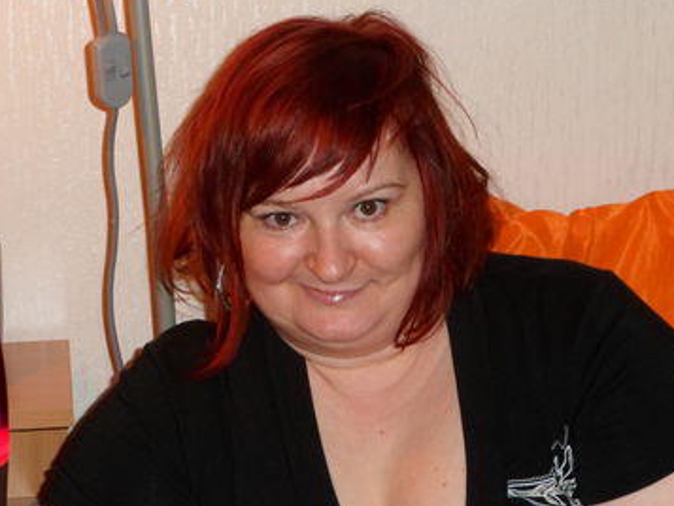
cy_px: 307
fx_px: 2143
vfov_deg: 13.5
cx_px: 359
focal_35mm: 110
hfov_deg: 17.9
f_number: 5.1
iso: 320
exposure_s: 1/60
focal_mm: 14
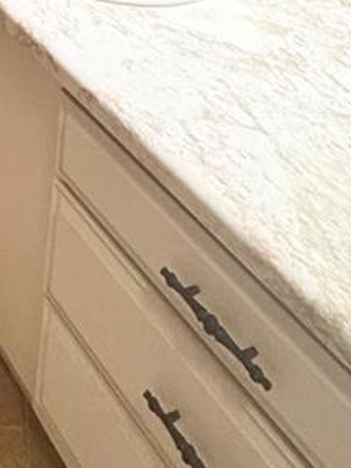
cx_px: -149
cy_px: -271
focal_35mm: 59
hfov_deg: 21.5
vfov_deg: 24.0
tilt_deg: -12.0
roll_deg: -1.3
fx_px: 797
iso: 200
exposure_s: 1/120
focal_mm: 2.22
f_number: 2.2
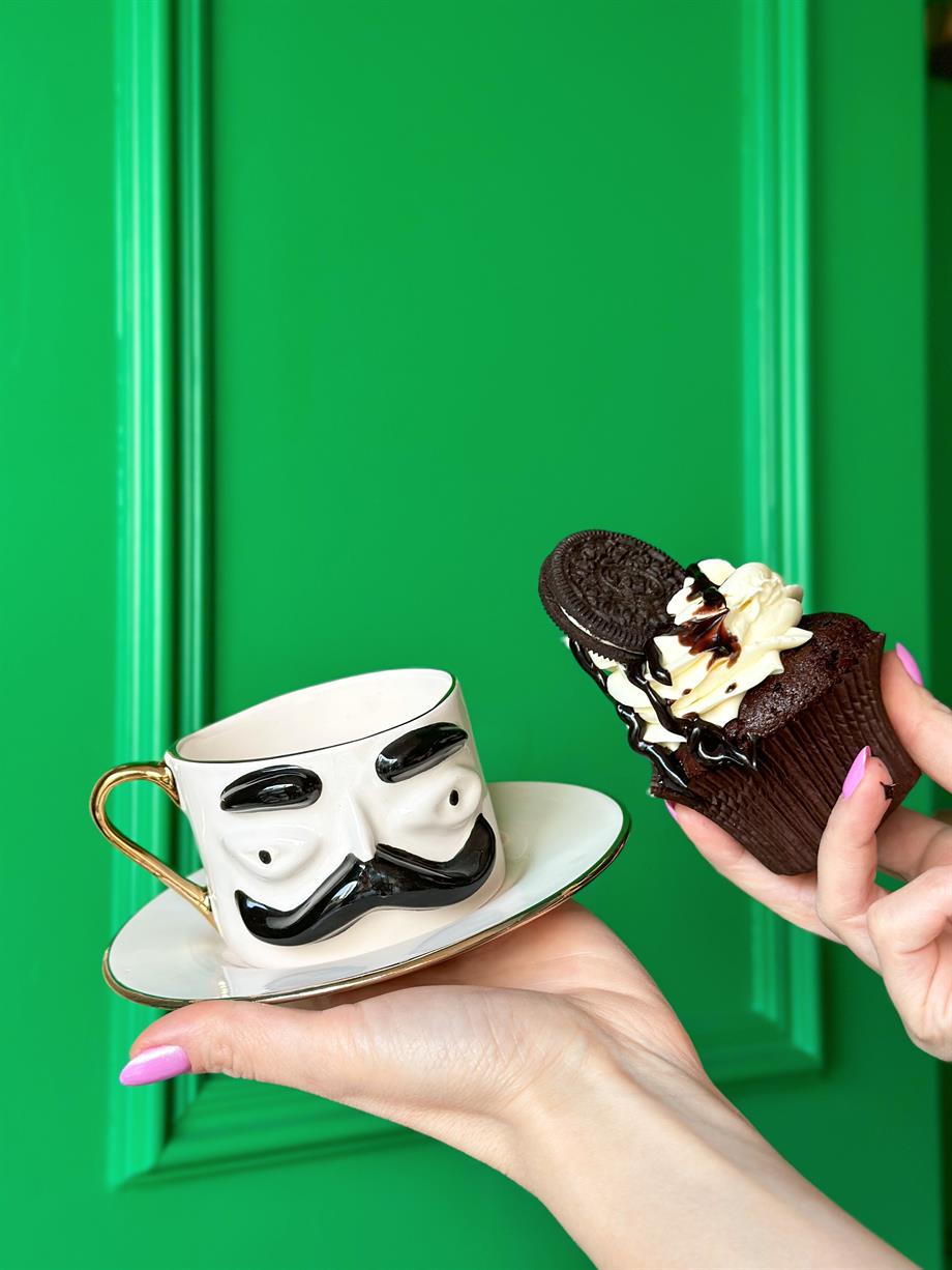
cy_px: 635
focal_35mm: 48
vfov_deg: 39.6
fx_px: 1759
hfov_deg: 30.3
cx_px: 476
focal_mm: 6.86
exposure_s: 1/100
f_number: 1.8
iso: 64
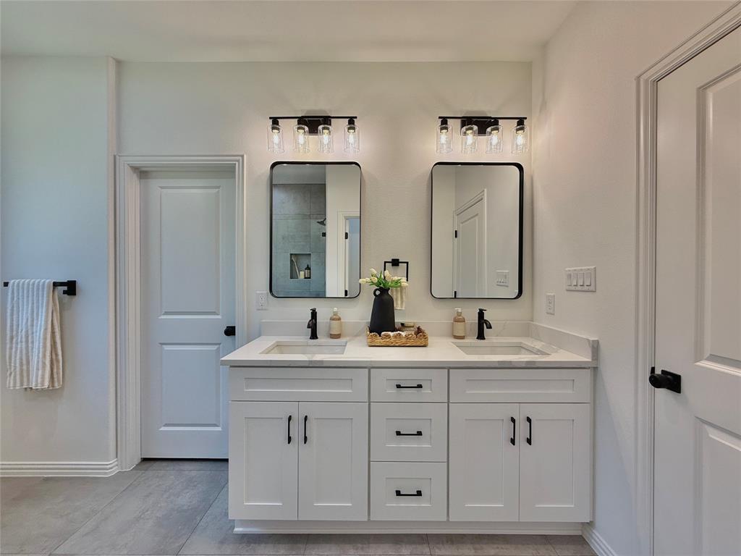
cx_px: 370
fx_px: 300
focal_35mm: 14
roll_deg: -0.1
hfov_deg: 102.1
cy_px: 278
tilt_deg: +0.3
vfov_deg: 85.7
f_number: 2.2
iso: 64
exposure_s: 1/155
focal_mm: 2.22
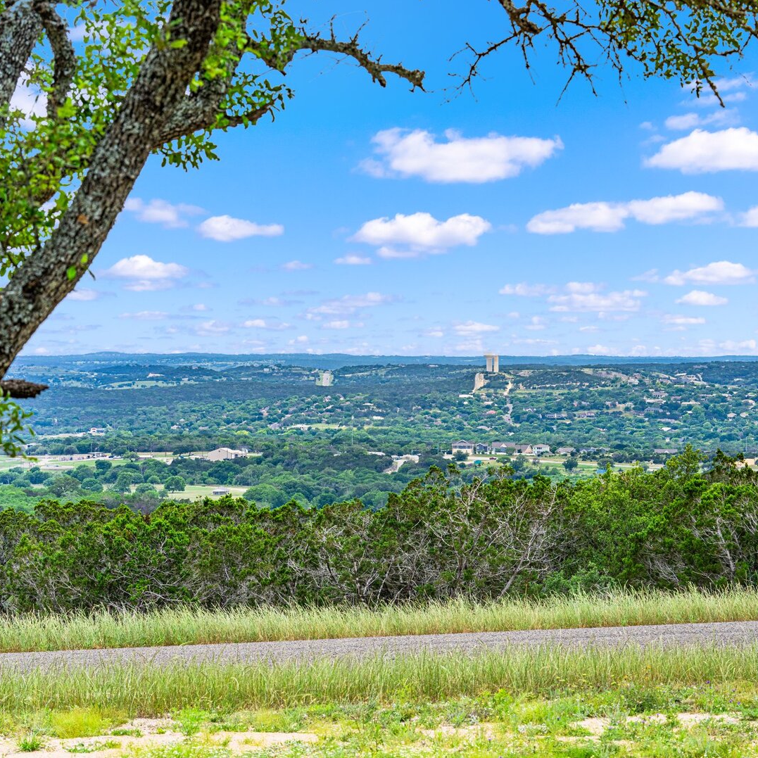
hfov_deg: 15.2
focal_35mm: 115
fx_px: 2849
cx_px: 415
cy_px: 379
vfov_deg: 15.2
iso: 125
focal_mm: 90
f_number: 9
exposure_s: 1/250
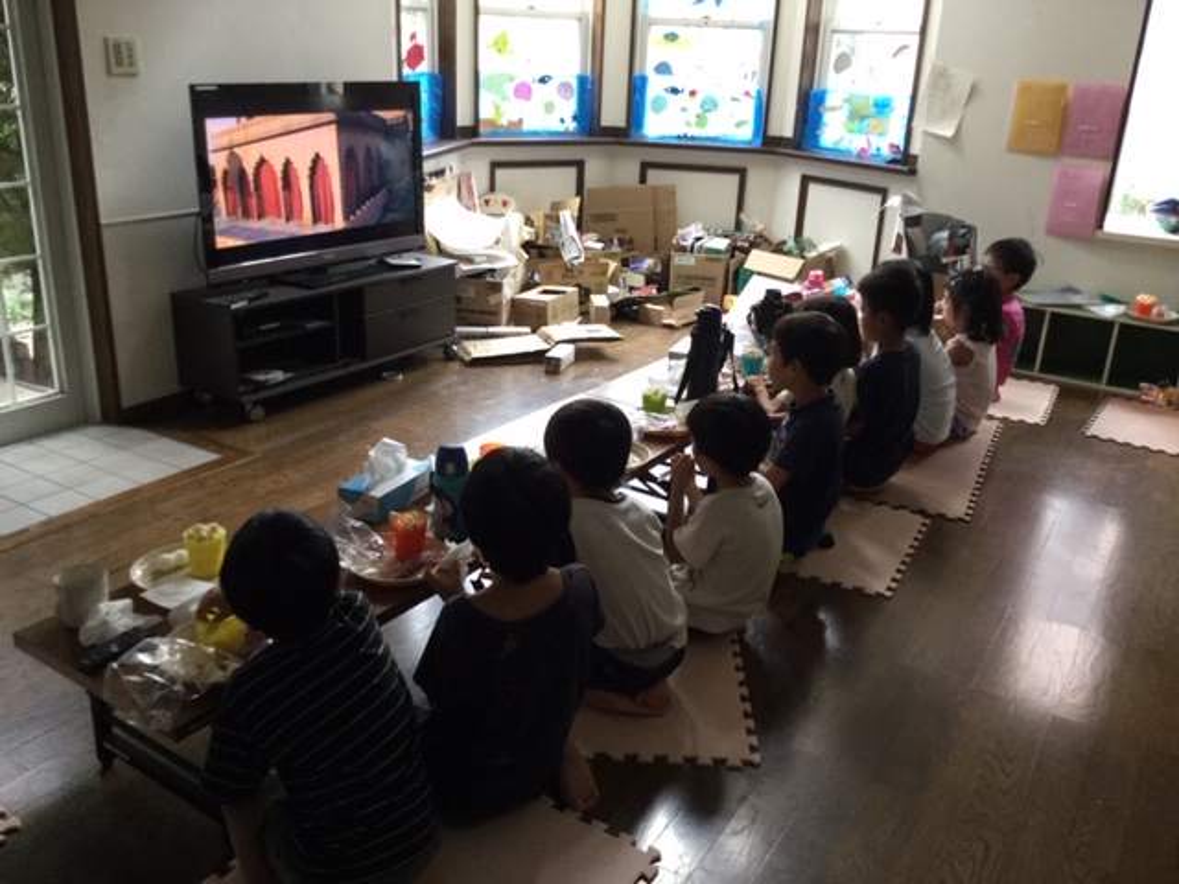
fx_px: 1056
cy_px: 442
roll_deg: -2.4
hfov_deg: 58.4
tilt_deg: -21.4
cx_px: 590
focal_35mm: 31
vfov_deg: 45.4
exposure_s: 1/30
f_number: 2.4
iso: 80
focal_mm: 3.3
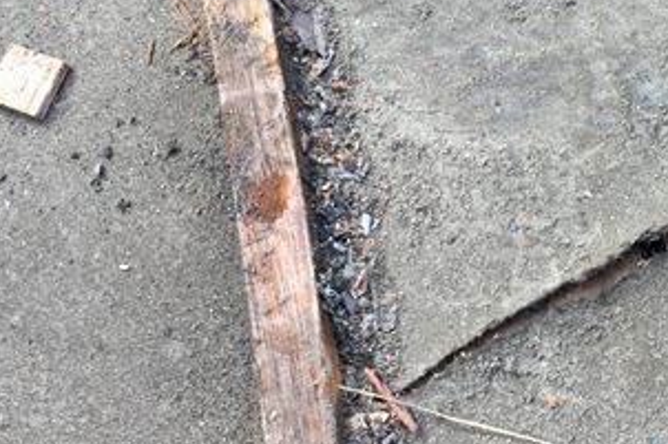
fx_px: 1187
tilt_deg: -64.4
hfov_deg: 29.9
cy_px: 212
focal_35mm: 64
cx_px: 615
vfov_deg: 21.2
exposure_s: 1/299
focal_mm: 4.15
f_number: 2.2
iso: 32
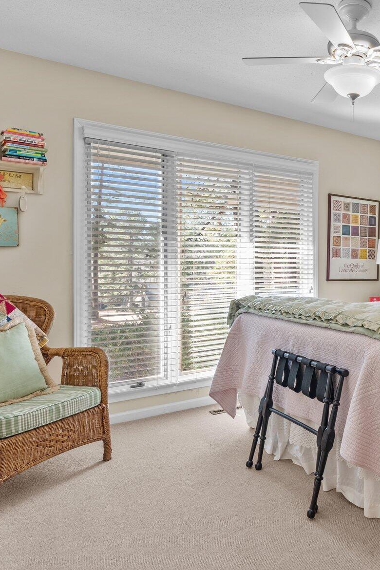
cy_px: 264
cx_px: 354
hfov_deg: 42.0
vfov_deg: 65.4
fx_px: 443
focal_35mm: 28
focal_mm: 16
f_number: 8
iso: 400
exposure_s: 1/5
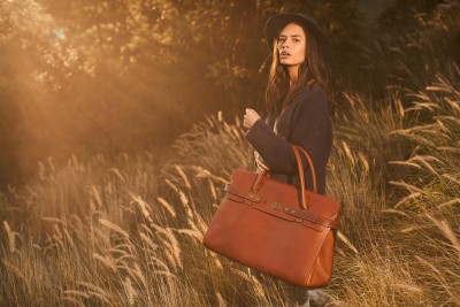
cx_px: 230
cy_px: 154
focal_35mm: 50
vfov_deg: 27.0
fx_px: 639
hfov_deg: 39.6
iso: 50
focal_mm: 50
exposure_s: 1/250
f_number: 2.8
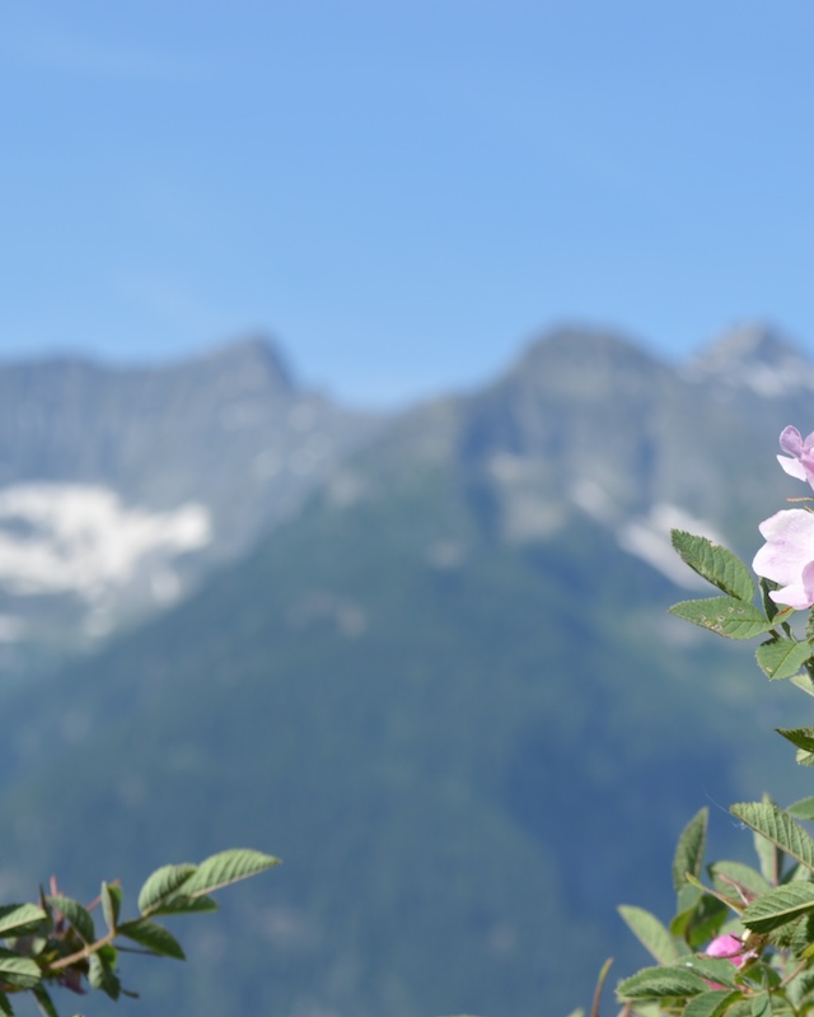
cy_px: 508
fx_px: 3512
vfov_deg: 16.5
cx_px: 649
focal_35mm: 117
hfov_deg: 13.2
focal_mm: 55
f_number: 11
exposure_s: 1/125
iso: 100
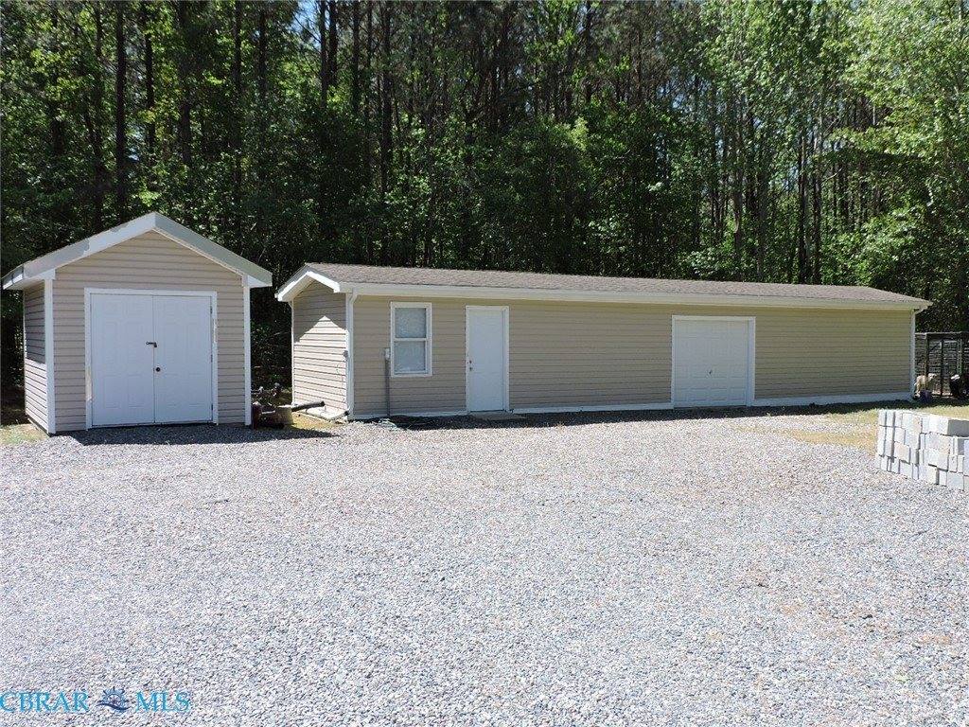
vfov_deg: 42.9
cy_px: 364
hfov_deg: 55.4
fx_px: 924
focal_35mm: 33
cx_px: 484
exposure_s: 1/640
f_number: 3.2
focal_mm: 5.9
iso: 100
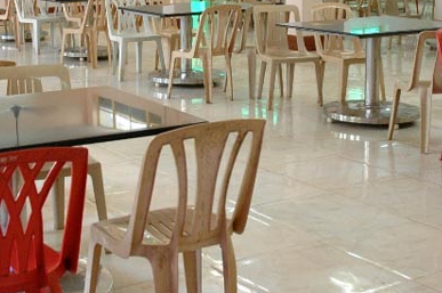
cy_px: 66
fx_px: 822
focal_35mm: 67
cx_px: 143
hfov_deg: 29.9
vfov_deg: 20.1
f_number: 5.6
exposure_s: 1/25
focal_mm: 18
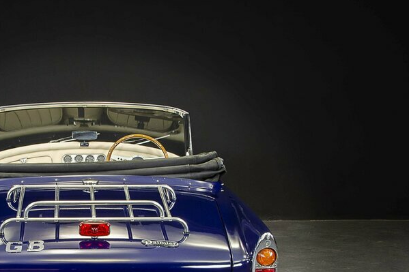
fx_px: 818
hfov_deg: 27.6
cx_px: 97
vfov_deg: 18.8
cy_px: 206
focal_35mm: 72
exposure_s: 1.3
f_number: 13
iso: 200
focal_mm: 24
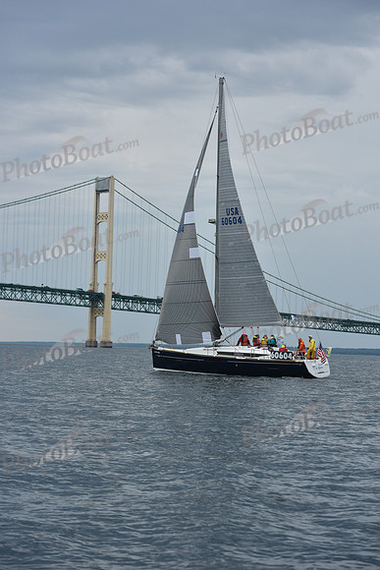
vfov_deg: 24.8
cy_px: 285
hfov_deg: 16.7
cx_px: 190
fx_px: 1297
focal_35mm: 82
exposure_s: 1/800
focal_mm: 82
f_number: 5.6
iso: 250
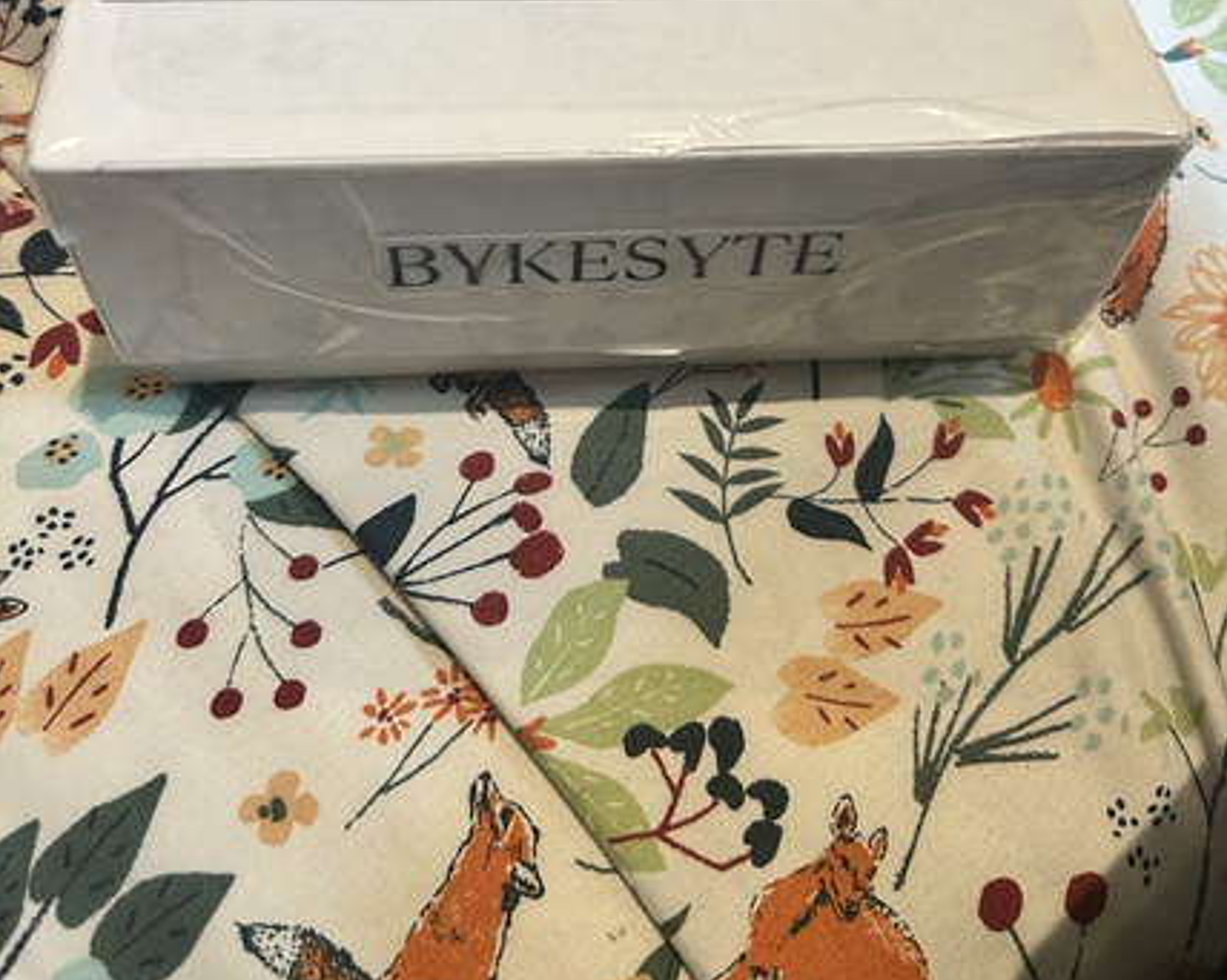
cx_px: 614
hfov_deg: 52.9
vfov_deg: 41.8
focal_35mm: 34
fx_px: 1234
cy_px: 225
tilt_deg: -53.3
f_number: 1.5
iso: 125
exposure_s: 1/120
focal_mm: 5.7
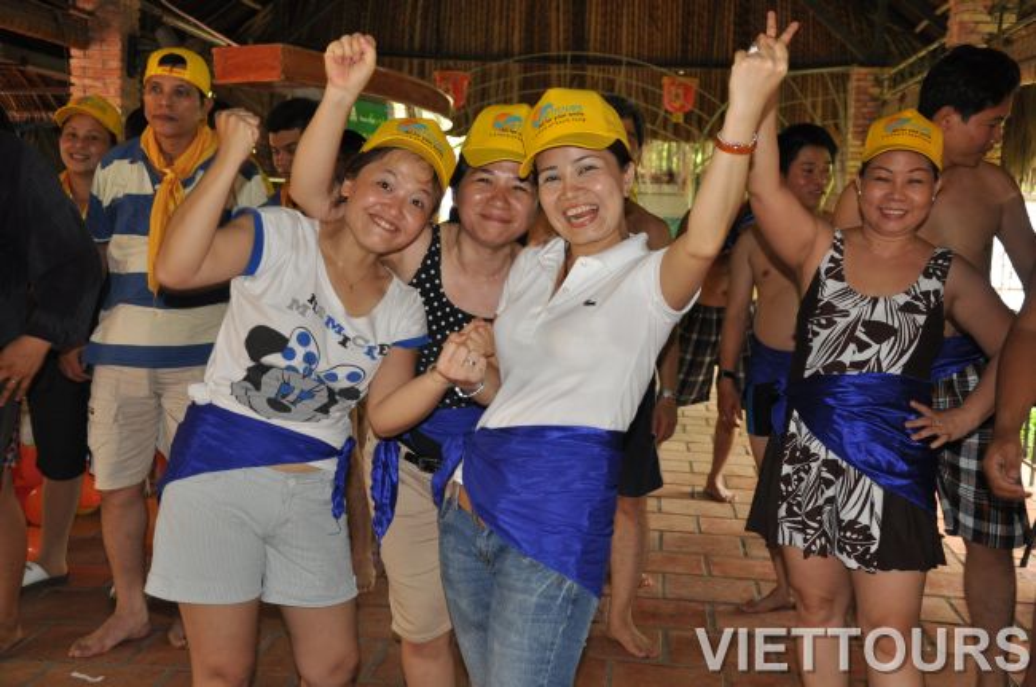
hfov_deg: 41.2
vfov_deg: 28.0
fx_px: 1379
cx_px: 518
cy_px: 344
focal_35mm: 48
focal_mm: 32
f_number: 4.2
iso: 800
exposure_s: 1/60
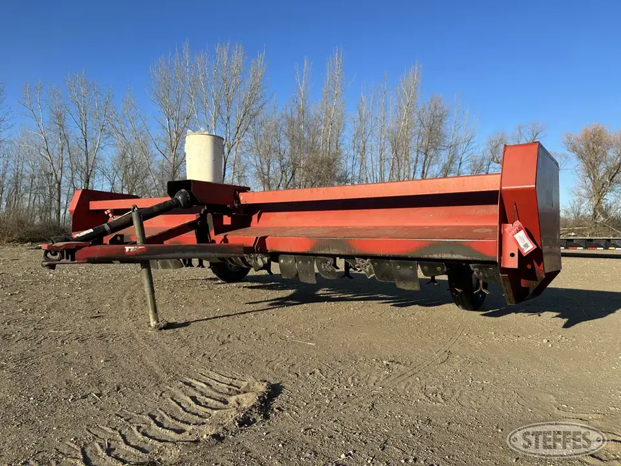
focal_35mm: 24
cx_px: 310
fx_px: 431
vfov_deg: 56.8
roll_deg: -0.7
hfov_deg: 71.6
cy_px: 233
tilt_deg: -0.4
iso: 80
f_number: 1.78
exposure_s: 1/3155
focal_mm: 6.86
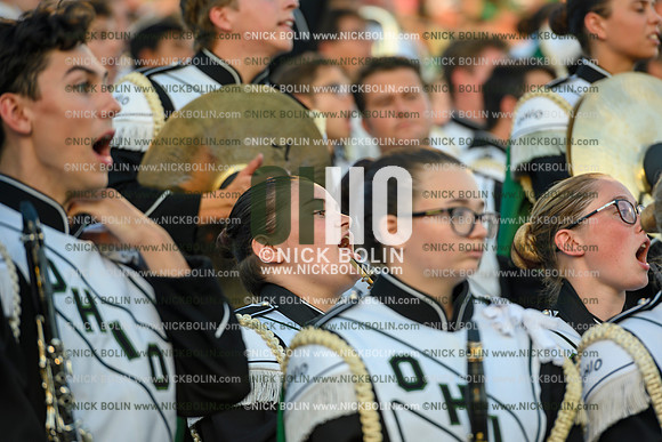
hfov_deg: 10.3
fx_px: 3678
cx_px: 331
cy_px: 221
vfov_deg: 6.9
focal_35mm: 200
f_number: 4
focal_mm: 200
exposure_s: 1/125
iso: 160
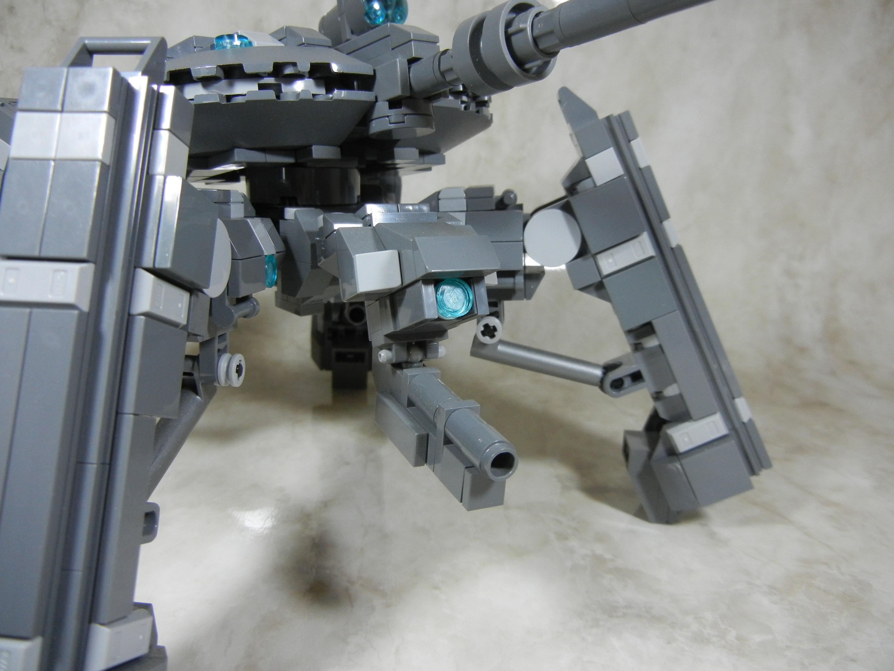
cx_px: 447
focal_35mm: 30
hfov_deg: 60.0
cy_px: 336
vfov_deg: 46.8
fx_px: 775
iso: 400
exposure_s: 1/83.7
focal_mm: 5.4
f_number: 3.5
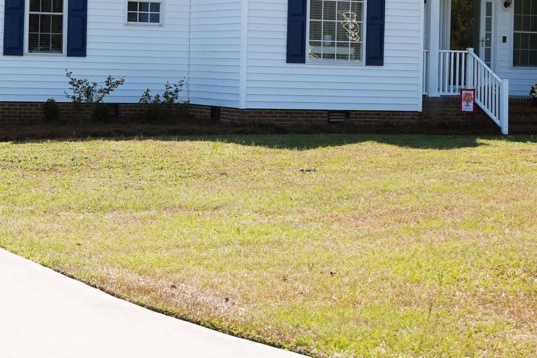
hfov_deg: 21.1
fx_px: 1442
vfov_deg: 14.1
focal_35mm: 97
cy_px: 71
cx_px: 224
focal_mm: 25.1
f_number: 3.2
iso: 800
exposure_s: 1/8000
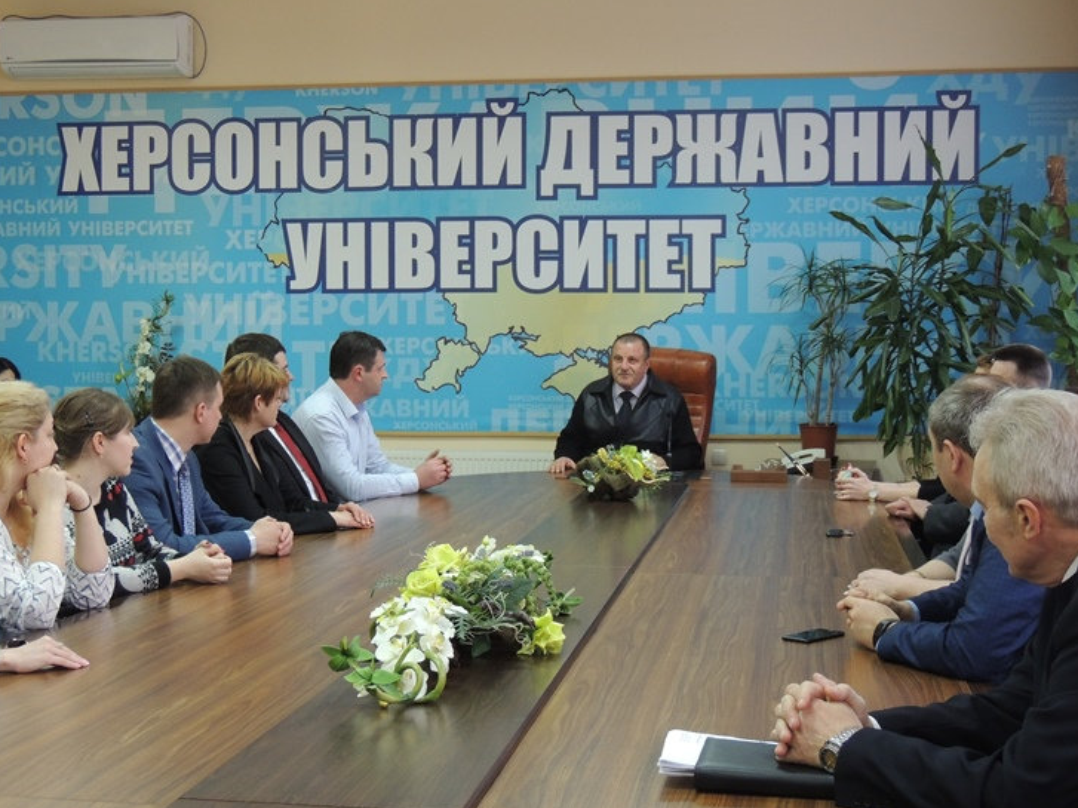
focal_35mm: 55
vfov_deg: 26.6
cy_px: 393
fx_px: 1713
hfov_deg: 34.9
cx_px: 517
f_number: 3.6
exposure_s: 1/15
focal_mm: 8.9
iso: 400
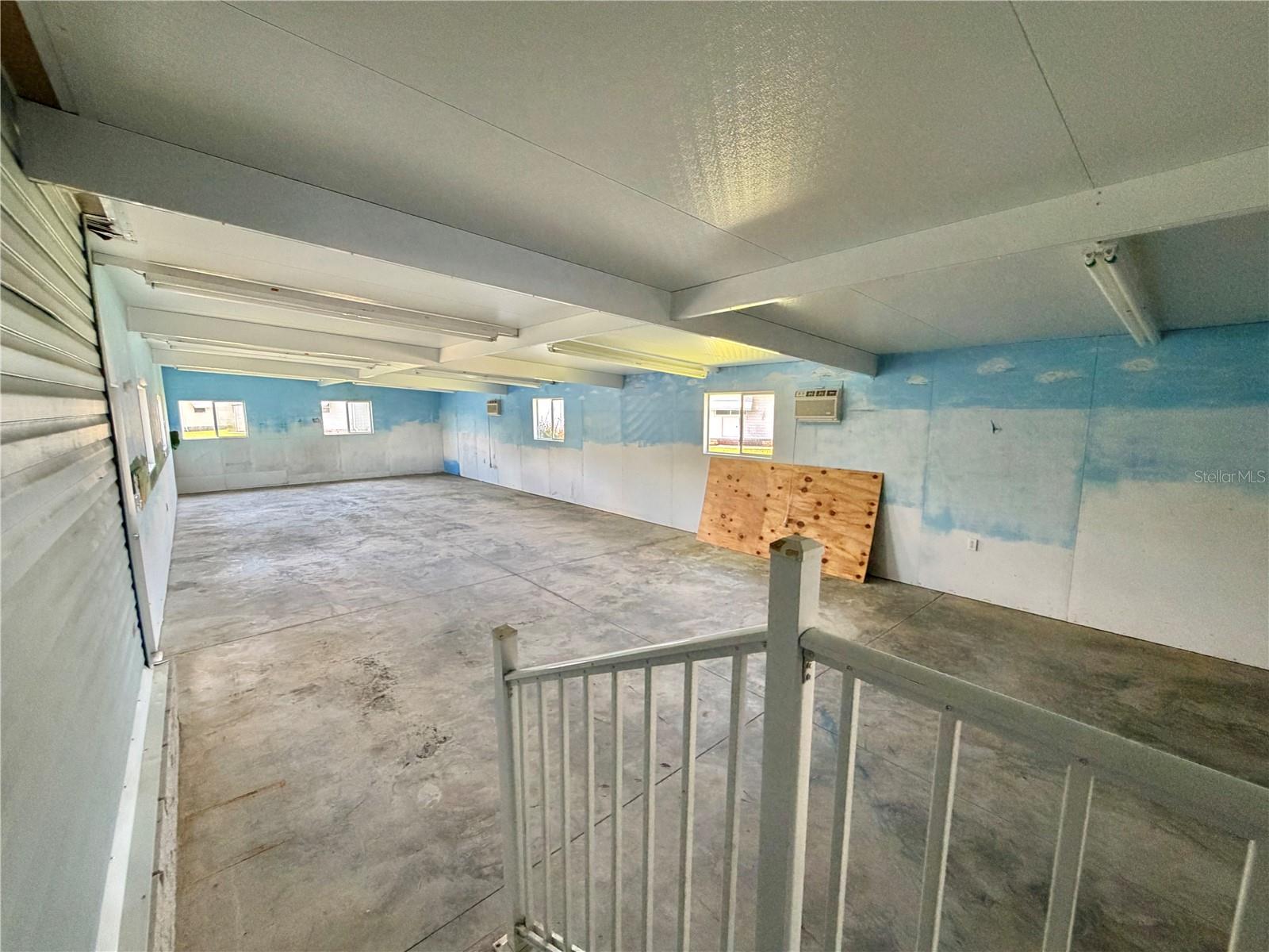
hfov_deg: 102.1
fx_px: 513
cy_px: 476
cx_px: 634
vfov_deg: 85.7
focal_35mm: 14
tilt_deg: -7.4
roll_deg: +0.8
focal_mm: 2.22
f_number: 2.2
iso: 320
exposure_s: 1/110
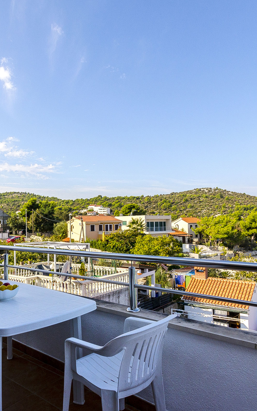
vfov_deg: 72.5
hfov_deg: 48.3
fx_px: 280
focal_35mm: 25
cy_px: 209
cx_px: 82
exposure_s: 1/800
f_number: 8
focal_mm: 10
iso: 100
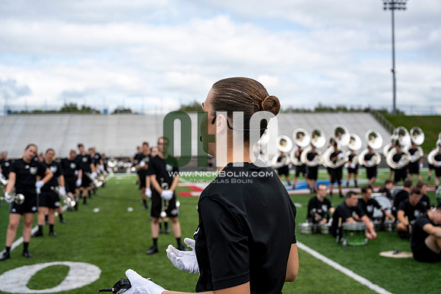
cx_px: 220
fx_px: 576
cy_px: 147
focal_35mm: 47
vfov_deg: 28.7
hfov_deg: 41.9
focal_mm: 47
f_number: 4
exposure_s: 1/800
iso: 160
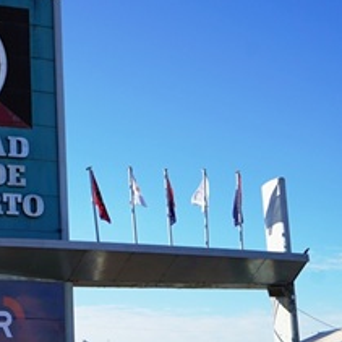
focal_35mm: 74
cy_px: 182
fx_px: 827
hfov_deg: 21.8
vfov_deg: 23.4
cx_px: -58
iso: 100
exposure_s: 1/500
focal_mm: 30
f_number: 5
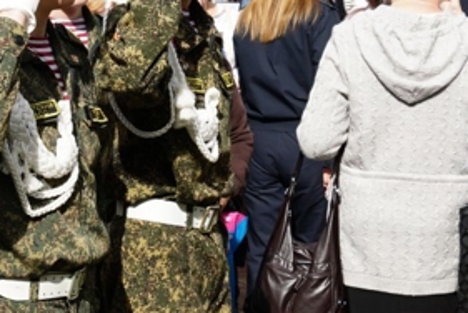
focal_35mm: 80
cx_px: 8
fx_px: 1041
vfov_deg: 17.1
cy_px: 193
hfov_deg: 24.3
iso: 100
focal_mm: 20
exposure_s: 1/400
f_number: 5
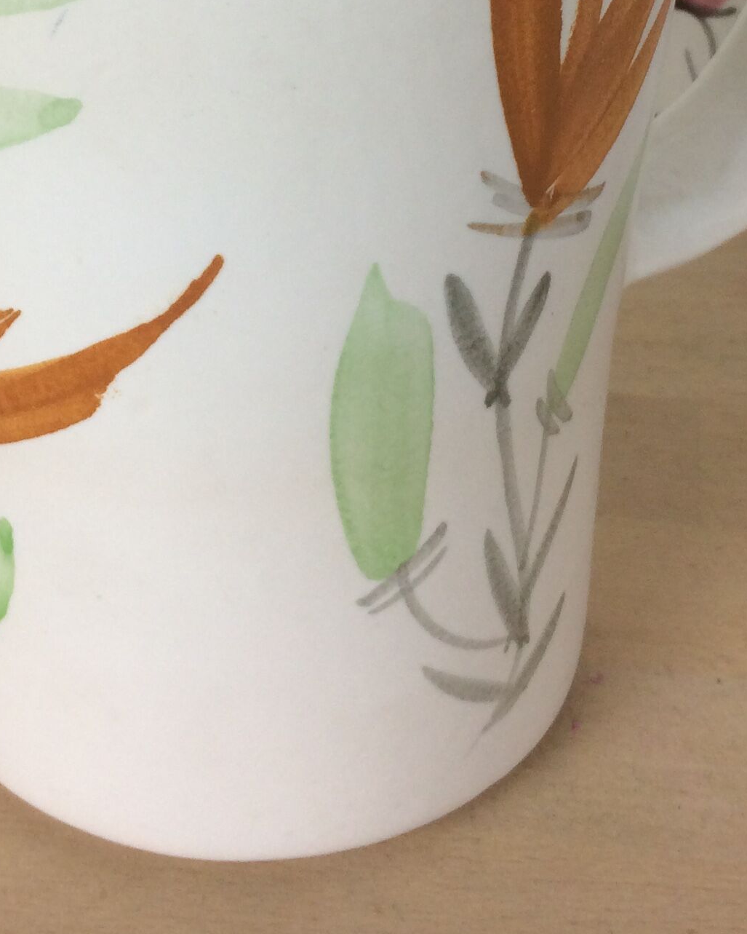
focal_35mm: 72
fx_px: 1989
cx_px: 325
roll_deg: +1.7
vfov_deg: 24.9
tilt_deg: -23.6
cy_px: -39
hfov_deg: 21.3
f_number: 2.2
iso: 64
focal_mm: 4.15
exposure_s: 1/100
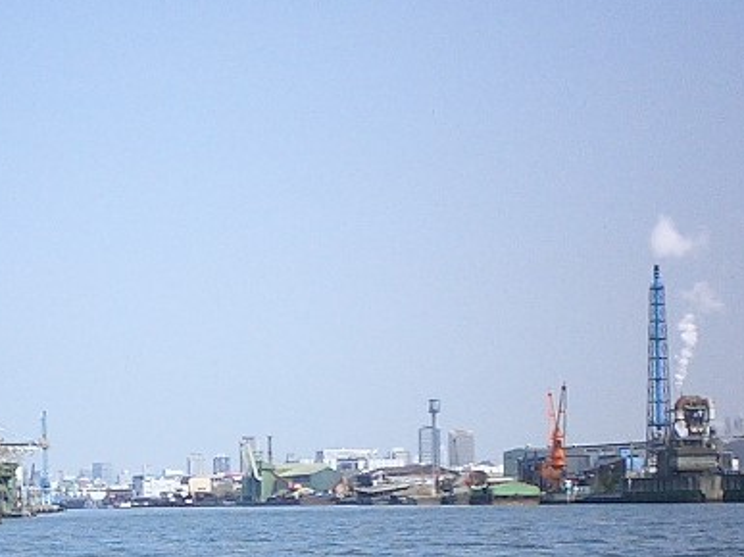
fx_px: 2106
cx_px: 125
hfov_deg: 19.8
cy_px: 601
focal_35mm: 98
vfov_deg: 14.7
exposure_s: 1/1000
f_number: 3.5
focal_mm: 5.6
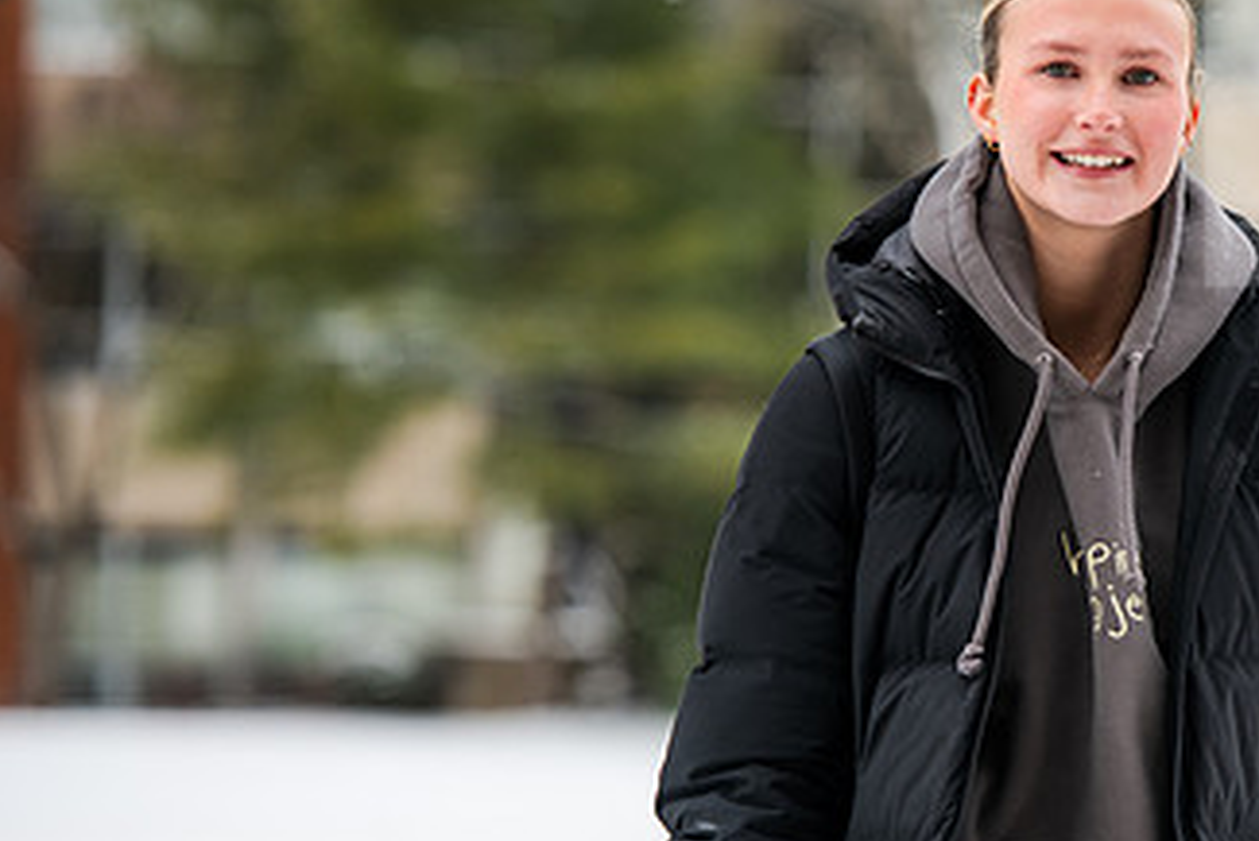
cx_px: 1089
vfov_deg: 5.1
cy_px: 432
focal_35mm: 268
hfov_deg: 7.7
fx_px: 9376
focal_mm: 150
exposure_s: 1/400
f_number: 3.5
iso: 160
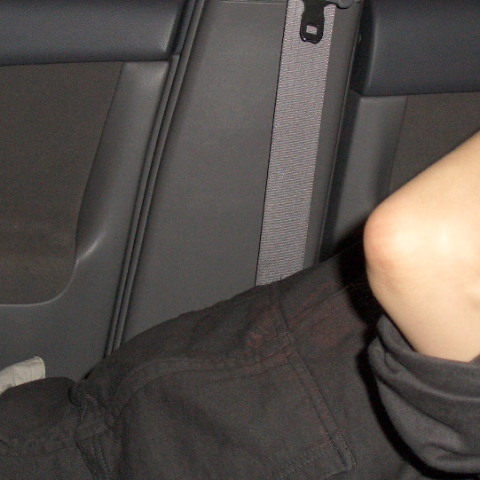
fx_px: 1082
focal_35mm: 69
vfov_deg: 25.0
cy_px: 219
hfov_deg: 25.0
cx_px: 278
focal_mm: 7.1
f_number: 2.8
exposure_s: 1/60
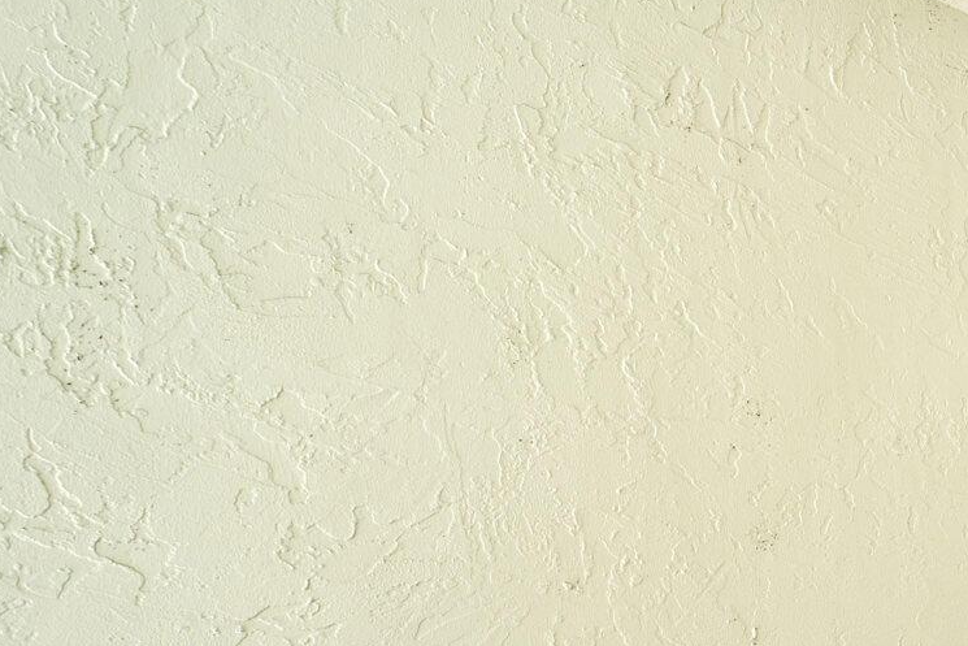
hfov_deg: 32.2
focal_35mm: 47
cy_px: 713
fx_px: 1264
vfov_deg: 26.4
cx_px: 1243
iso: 100
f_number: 4
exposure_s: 1/160
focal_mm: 14
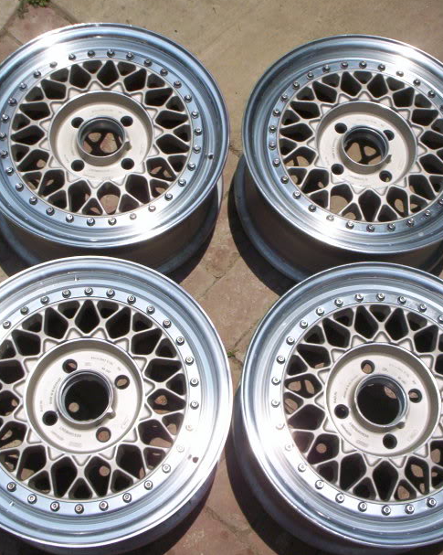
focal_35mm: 50
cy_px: 275
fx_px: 820
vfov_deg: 37.4
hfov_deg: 30.2
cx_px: 242
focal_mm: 4.99
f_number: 4.5
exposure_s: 1/2000
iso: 100
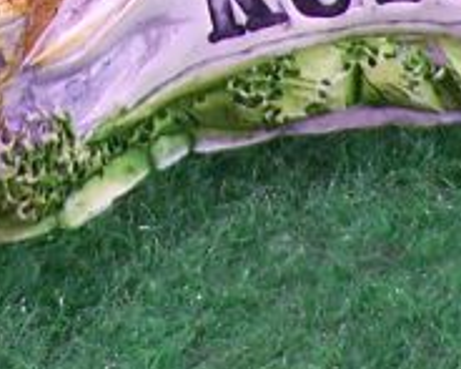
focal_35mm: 2065
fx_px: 28160
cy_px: -497
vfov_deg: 0.7
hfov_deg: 0.9
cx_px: 65
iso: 80
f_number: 3.7
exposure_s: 1/2
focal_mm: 63
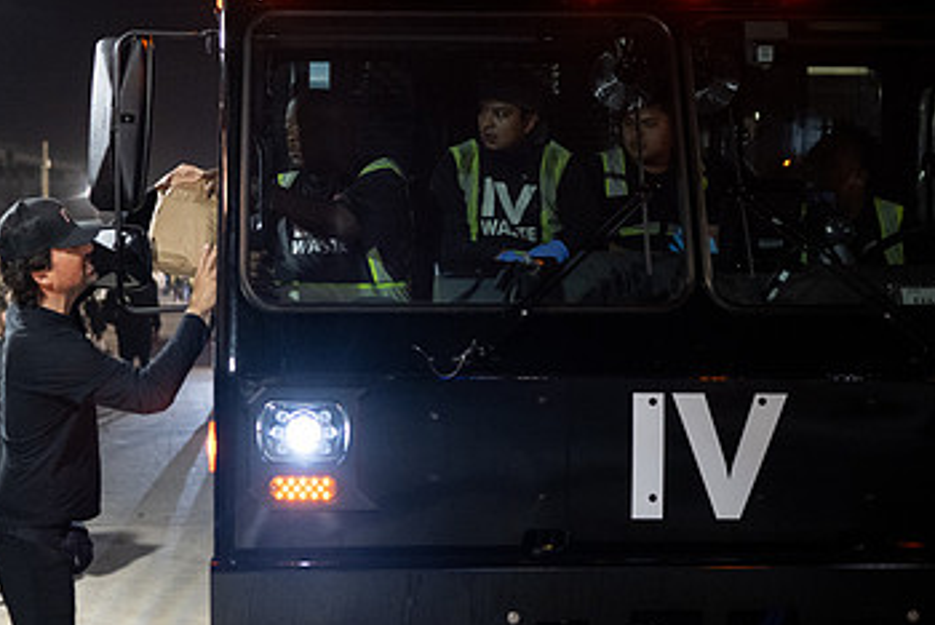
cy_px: 300
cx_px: 331
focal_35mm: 58
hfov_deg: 34.2
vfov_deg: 23.4
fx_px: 1508
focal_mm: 35
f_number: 2
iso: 1600
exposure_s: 1/250
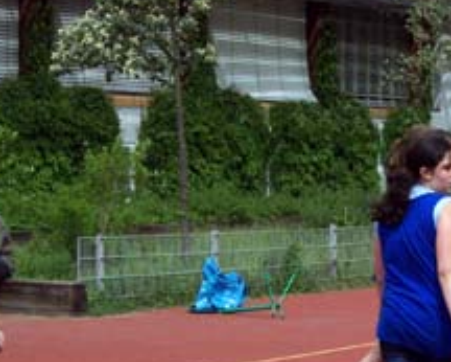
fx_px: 1709
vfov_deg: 12.0
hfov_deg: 14.8
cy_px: 259
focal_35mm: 128
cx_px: 438
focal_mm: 13.3
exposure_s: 1/700
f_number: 5.6
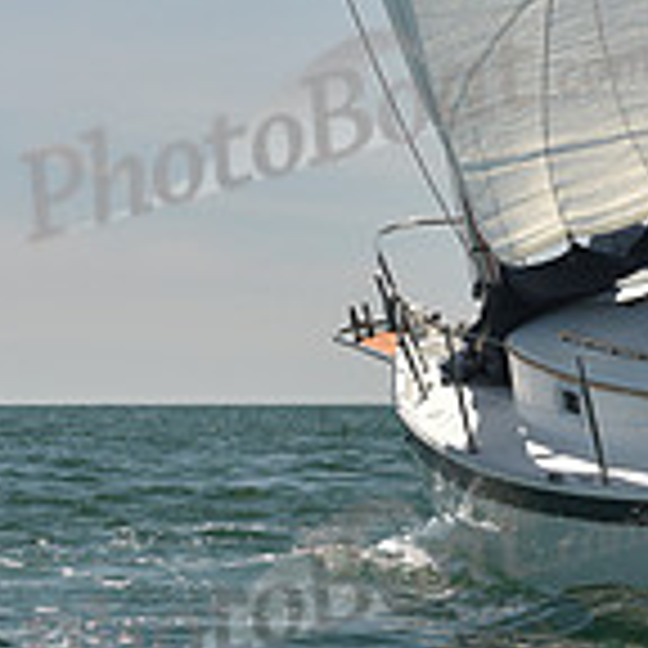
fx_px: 5083
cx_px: 891
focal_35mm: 240
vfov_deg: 7.3
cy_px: 295
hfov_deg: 7.2
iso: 250
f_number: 5
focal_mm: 70
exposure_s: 1/800
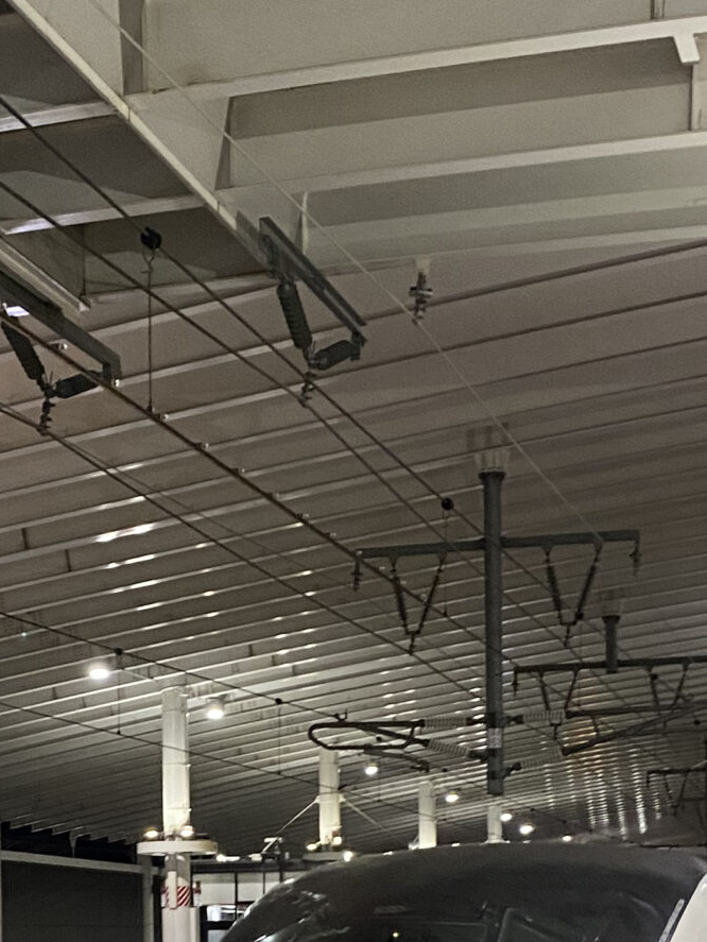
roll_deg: +0.4
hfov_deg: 19.6
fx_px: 2041
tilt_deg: +0.4
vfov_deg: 24.9
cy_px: 918
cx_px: 236
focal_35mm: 75
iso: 250
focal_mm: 4.25
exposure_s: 1/60
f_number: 1.8
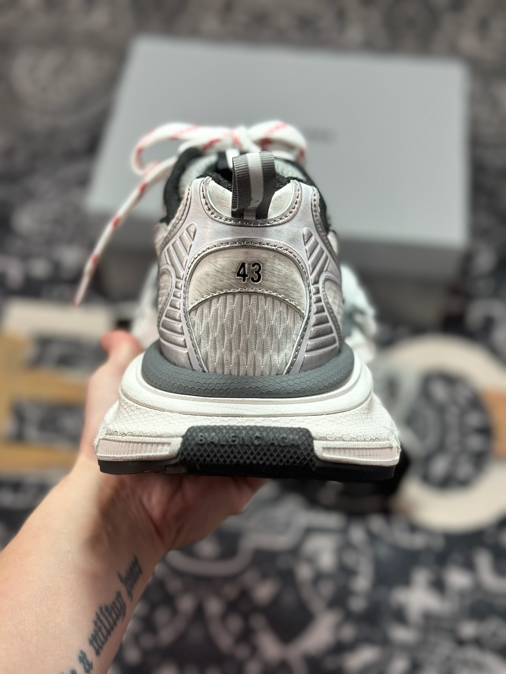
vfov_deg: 39.7
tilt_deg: -55.6
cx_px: 253
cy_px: 337
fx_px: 936
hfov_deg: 30.3
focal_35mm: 48
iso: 80
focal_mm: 6.86
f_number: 1.78
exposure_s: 1/751
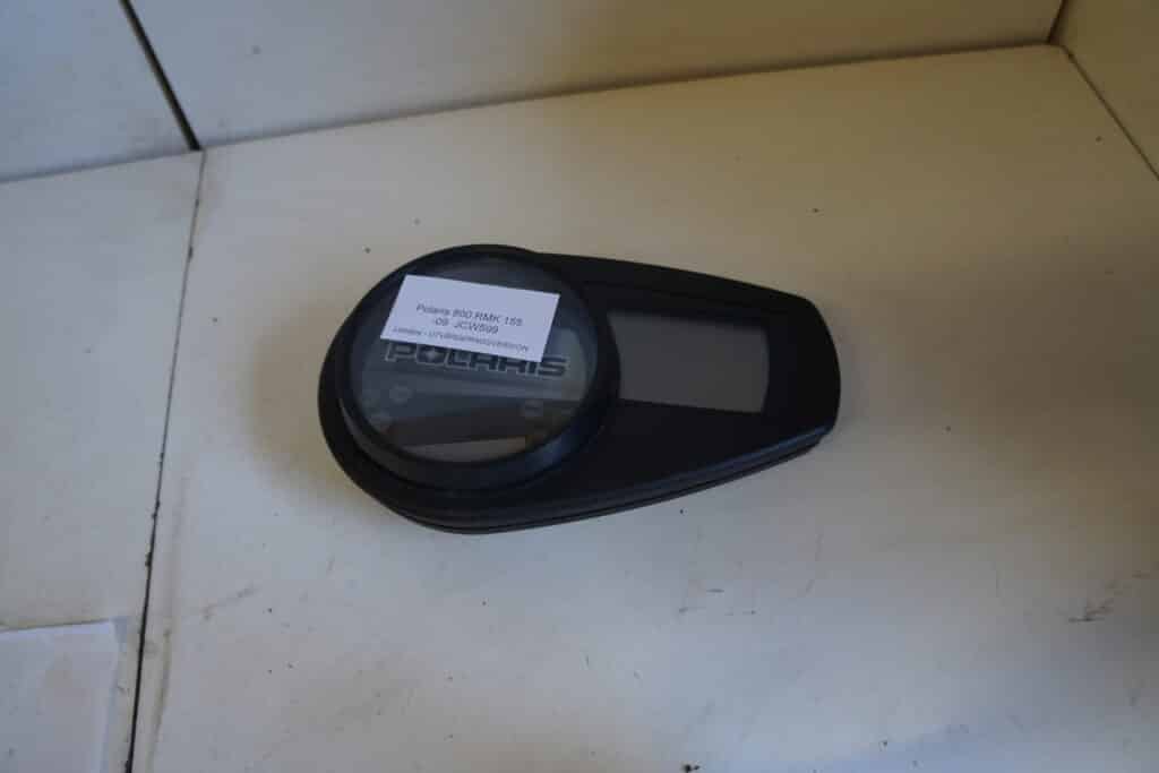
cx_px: 580
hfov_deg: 67.4
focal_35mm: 27
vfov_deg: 47.9
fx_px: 869
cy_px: 386
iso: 200
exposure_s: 1/60
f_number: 3.5
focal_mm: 18
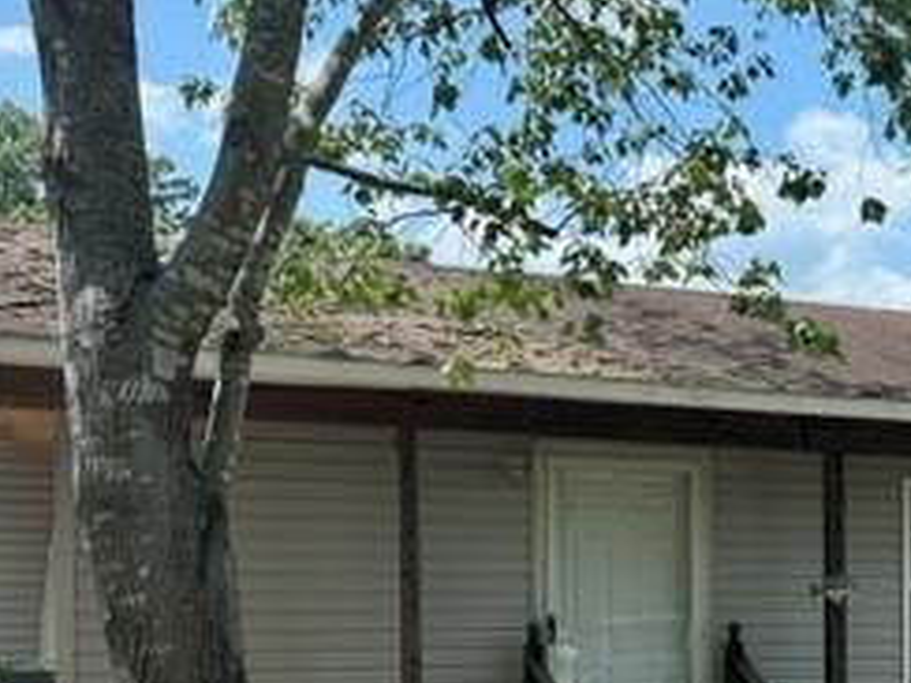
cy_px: 590
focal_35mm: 63
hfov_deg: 27.7
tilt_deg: -2.0
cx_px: 1030
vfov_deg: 22.8
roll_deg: -0.8
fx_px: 1658
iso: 80
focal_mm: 6.86
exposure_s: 1/1916
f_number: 1.78
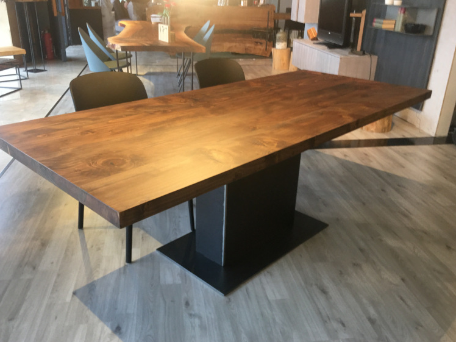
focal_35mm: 31
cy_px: 178
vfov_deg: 45.4
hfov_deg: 58.3
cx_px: 225
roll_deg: -3.3
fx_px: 408
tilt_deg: -18.3
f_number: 2.2
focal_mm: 4.15
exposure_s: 1/17
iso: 64
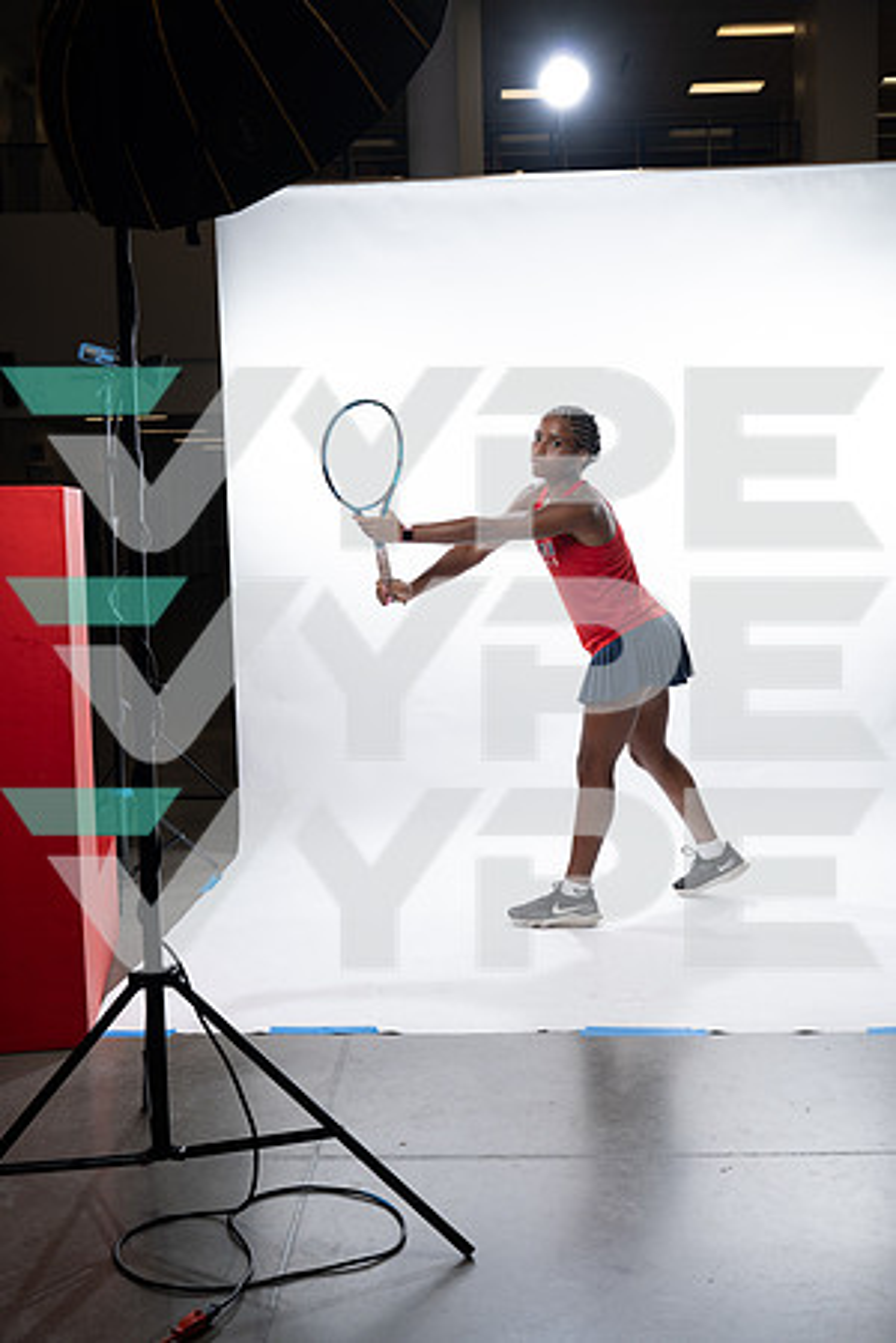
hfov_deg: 33.4
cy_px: 672
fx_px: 1493
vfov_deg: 48.5
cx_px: 448
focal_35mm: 40
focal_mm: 40
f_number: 5.6
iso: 200
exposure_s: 1/250
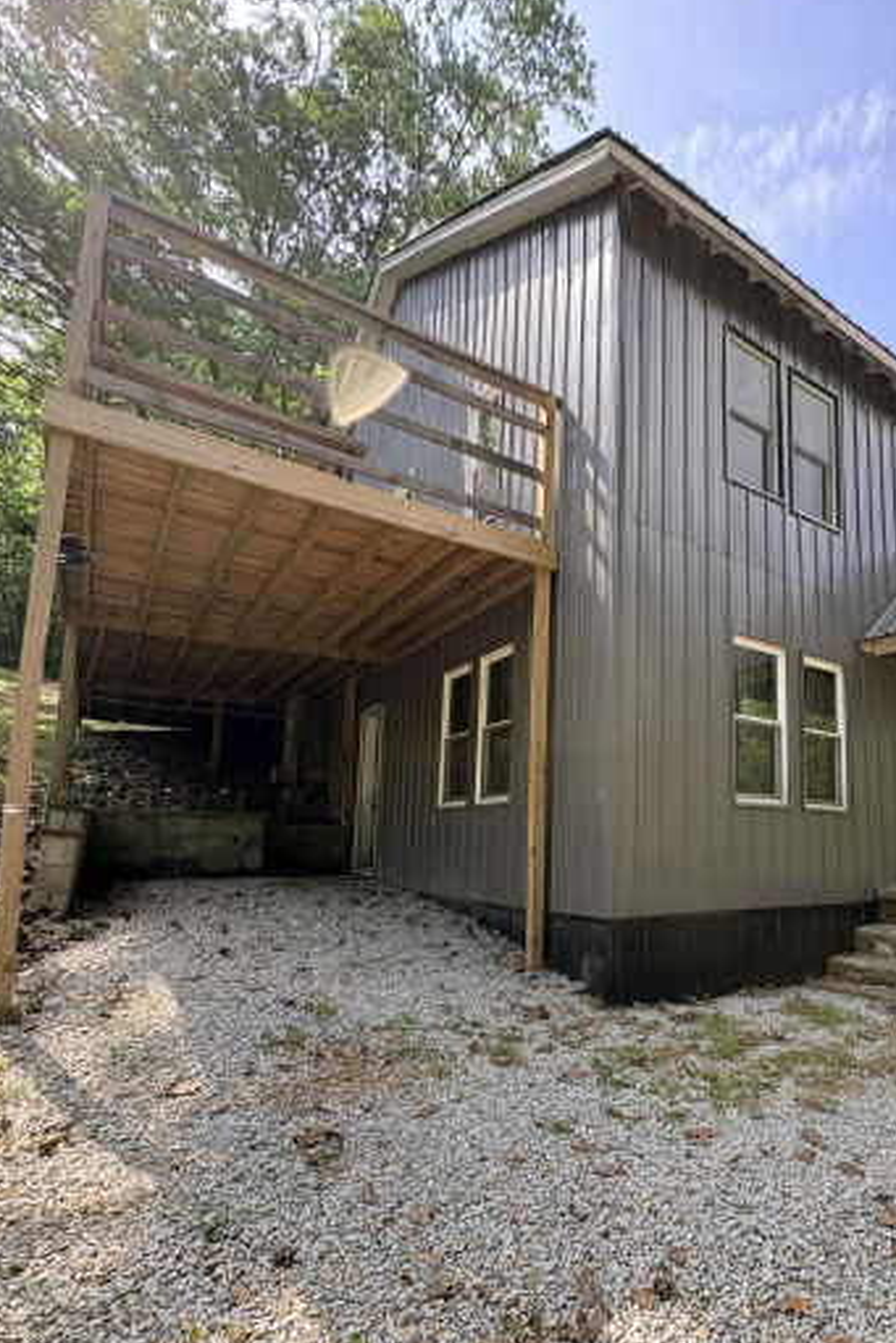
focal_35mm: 19
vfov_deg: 86.5
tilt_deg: +8.4
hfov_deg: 62.0
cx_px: 638
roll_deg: -0.8
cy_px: 756
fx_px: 709
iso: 40
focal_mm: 2.22
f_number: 2.2
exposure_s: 1/231
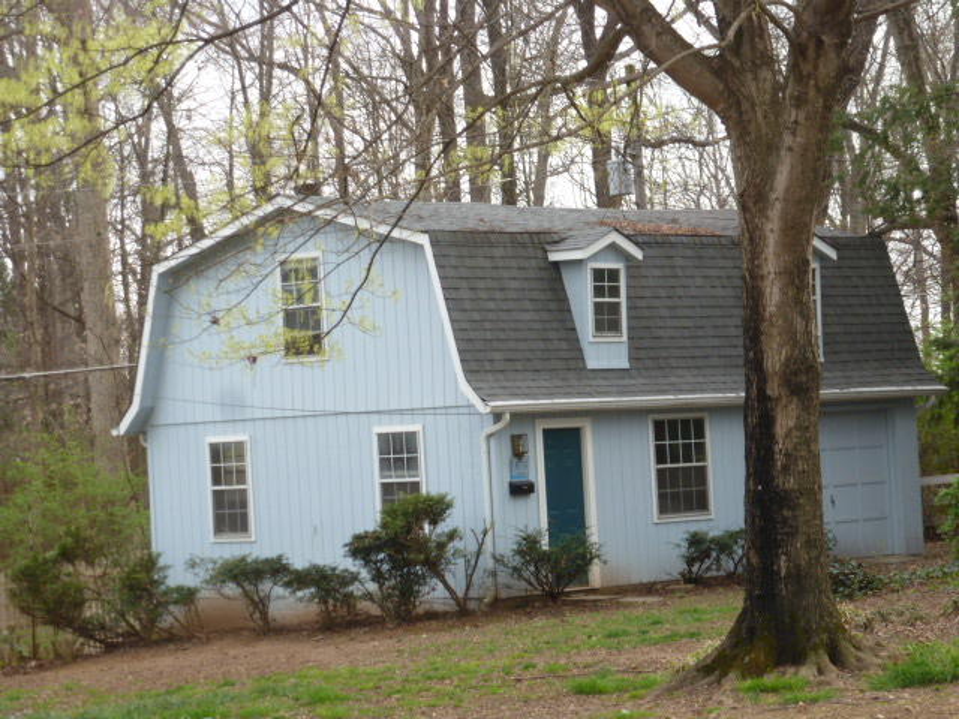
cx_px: 480
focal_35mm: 104
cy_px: 360
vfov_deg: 14.2
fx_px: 2881
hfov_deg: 18.9
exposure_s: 1/80
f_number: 5
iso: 160
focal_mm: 18.7
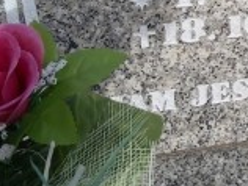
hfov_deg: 17.1
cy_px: -77
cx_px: 361
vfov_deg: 13.5
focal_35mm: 105
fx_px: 753
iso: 64
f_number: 1.7
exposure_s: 1/2482
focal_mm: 3.92
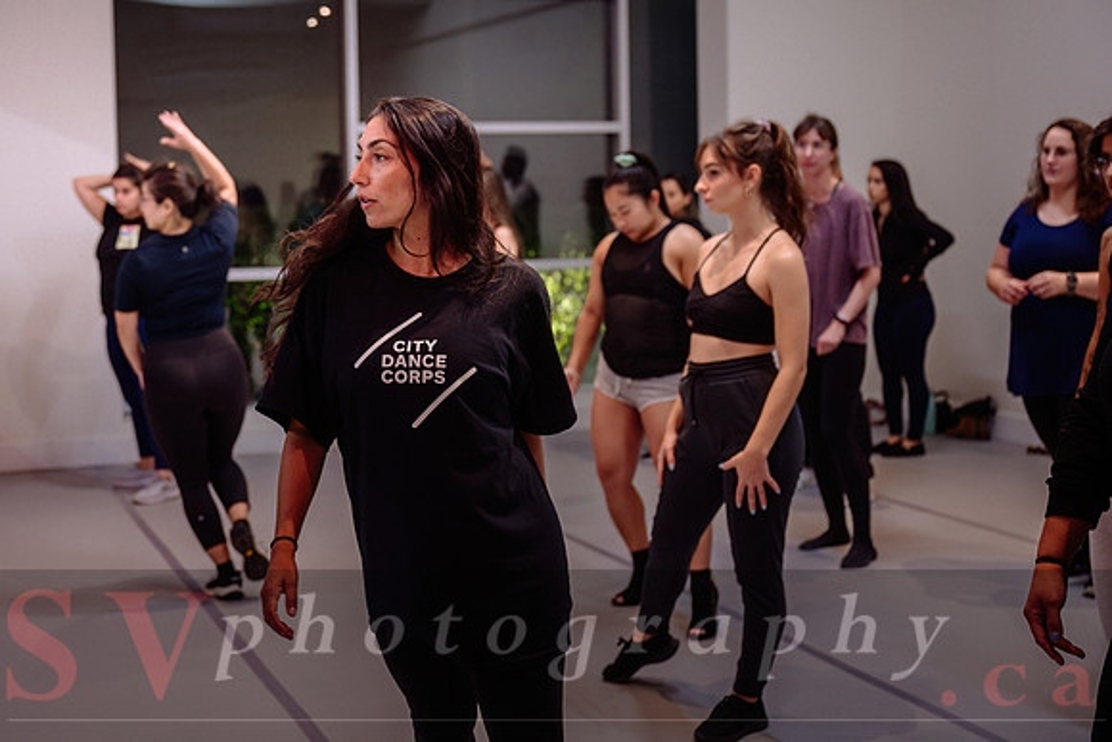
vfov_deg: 26.5
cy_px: 302
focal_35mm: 51
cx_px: 453
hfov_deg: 38.8
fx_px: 1575
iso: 1600
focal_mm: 43
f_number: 2.8
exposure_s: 1/200
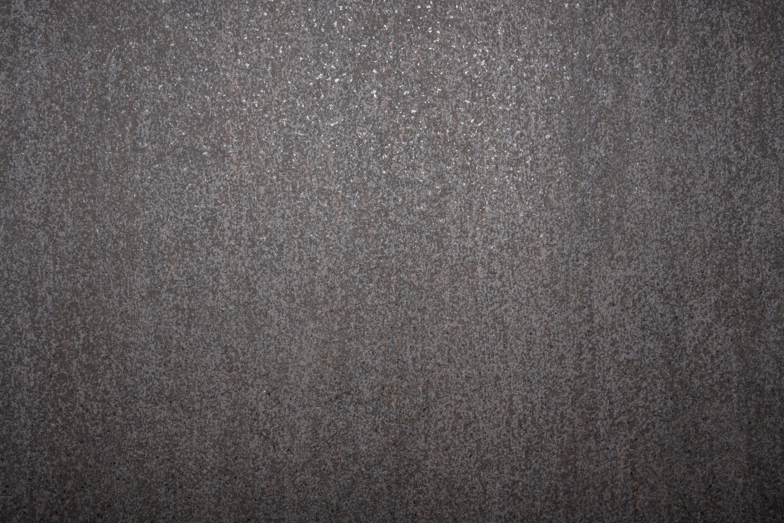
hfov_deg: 50.7
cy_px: 262
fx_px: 828
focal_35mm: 38
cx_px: 392
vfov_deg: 35.1
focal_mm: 38
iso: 100
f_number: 20
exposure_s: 1/160
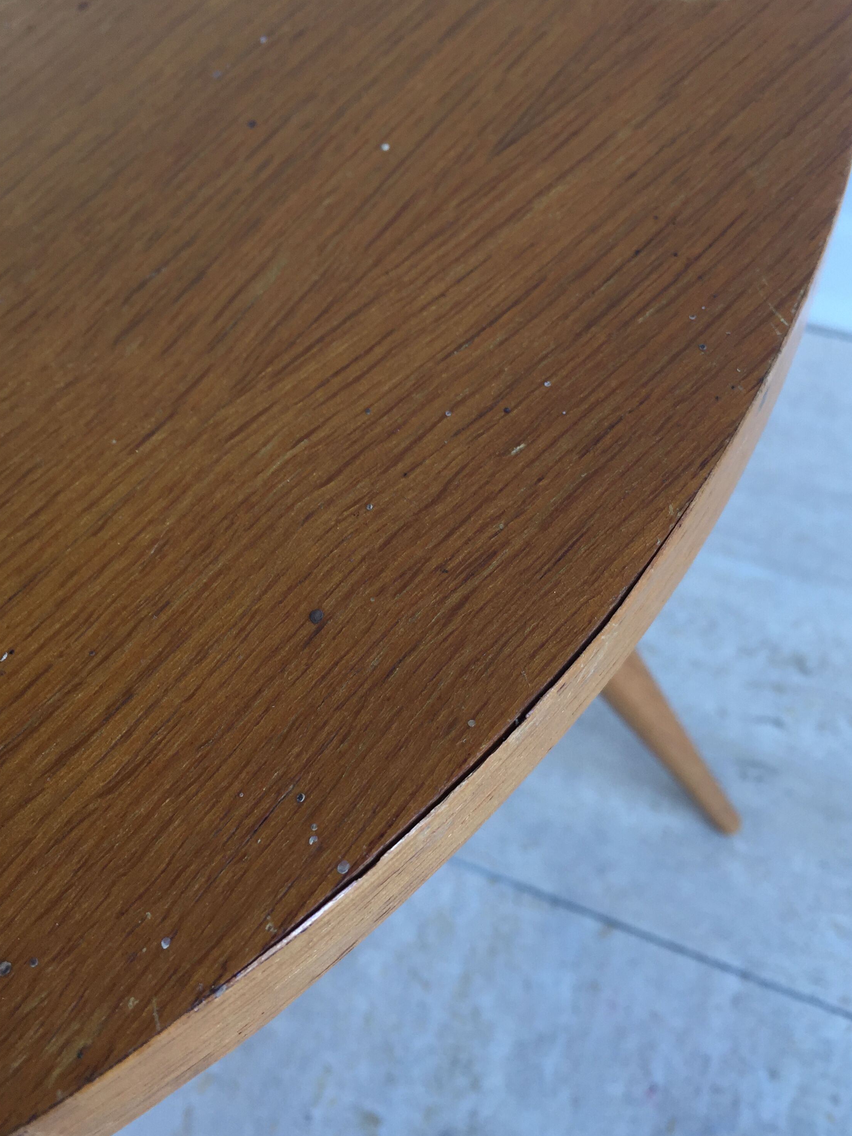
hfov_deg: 44.2
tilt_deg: -59.1
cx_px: 434
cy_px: 570
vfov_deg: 56.8
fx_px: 1050
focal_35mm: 32
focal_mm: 4.15
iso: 32
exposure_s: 1/50
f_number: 2.2
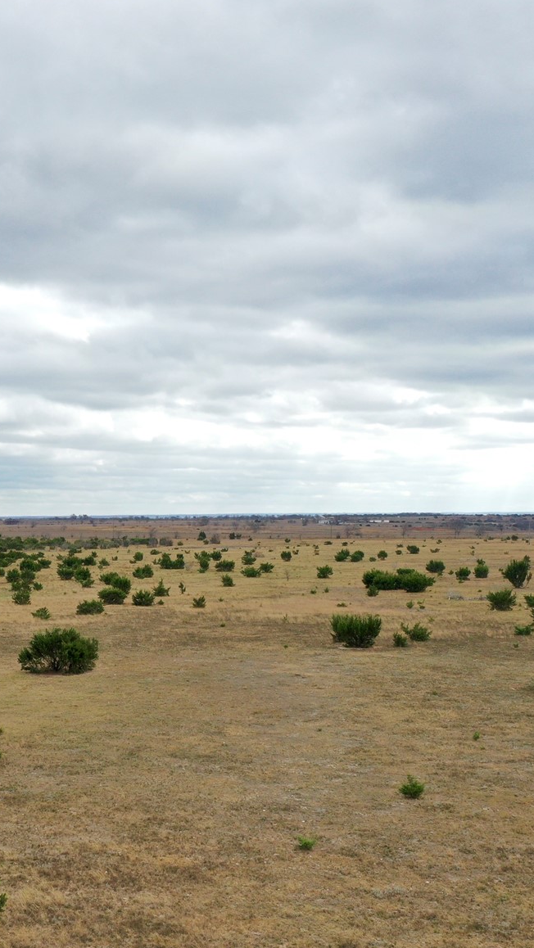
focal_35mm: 55
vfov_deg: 37.8
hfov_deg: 21.4
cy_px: 530
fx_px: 1383
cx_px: 65
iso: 100
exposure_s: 1/240
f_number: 5
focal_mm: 10.26
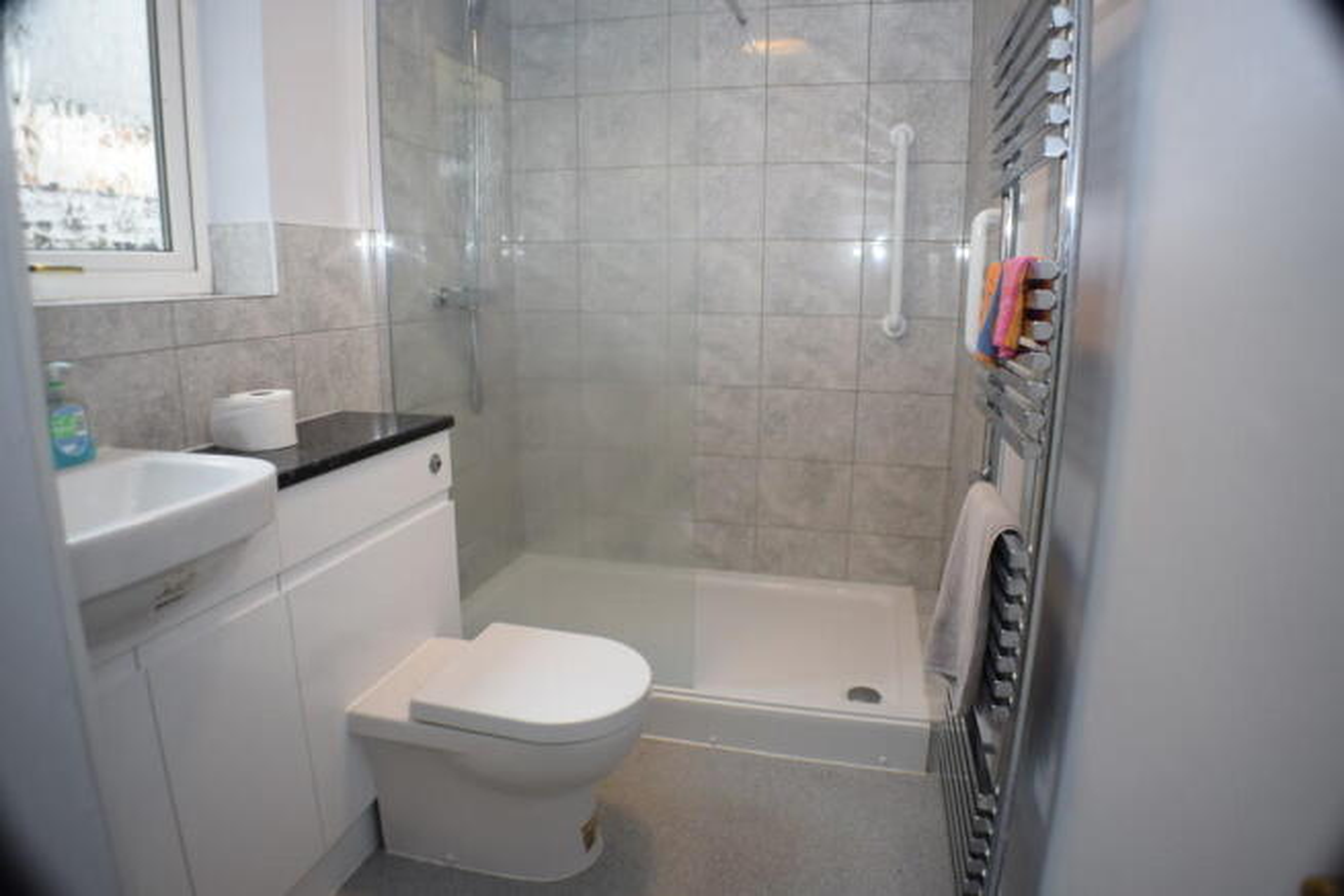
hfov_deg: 67.4
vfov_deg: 48.0
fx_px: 1008
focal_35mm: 27
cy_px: 448
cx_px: 672
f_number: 4
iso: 400
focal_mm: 18
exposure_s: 1/60
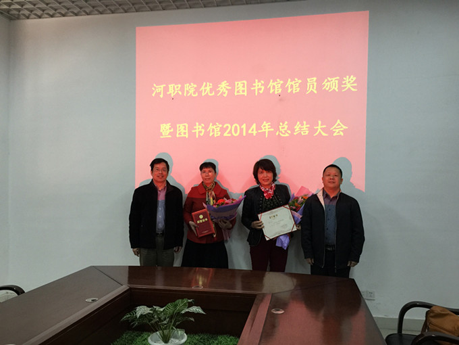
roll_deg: +0.4
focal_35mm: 29
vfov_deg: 48.2
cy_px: 172
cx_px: 230
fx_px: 385
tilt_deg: +1.7
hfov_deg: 61.7
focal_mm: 4.15
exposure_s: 1/33
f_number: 2.2
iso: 80
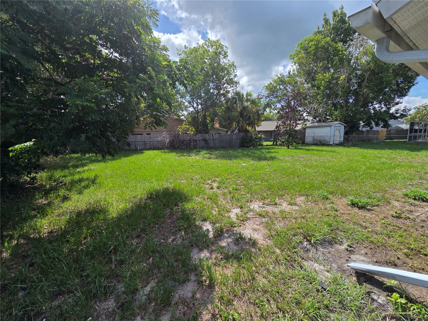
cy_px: 160
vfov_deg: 89.9
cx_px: 214
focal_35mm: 13
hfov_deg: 106.2
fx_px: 161
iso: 50
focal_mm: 2.2
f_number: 2.2
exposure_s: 1/2228
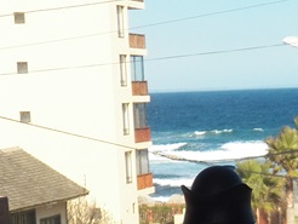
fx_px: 1568
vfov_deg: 8.1
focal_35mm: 182
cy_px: 254
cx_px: 396
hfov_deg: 10.6
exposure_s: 1/1000
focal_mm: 10
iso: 125
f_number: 4
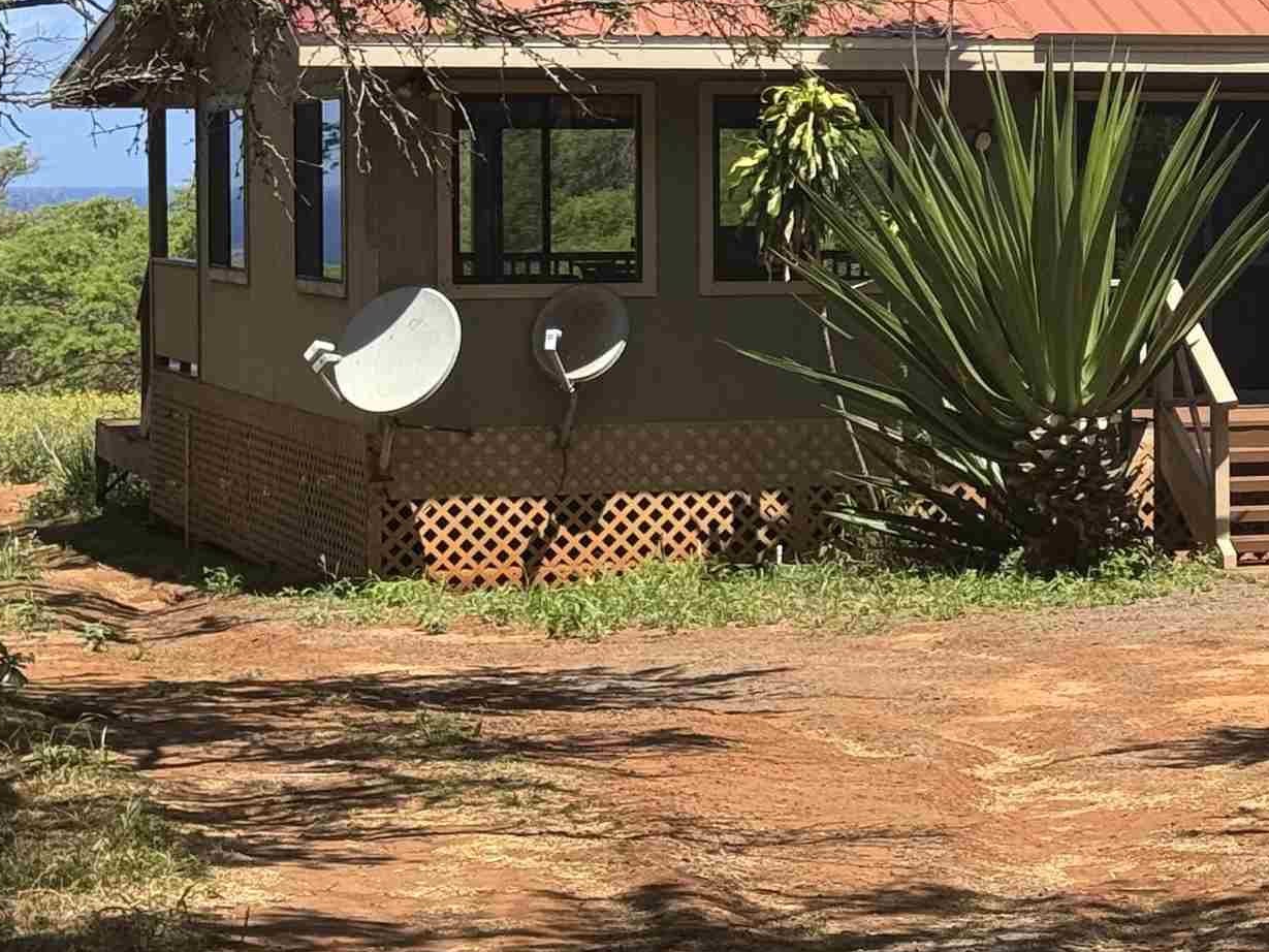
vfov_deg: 12.3
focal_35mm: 120
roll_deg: -0.3
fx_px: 4400
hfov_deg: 16.0
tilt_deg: -2.6
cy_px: 234
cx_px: 1355
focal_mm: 6.76
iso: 64
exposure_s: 1/3425
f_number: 1.78
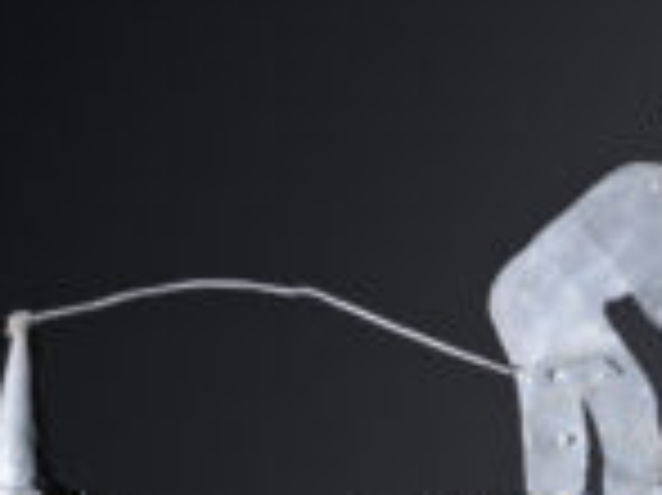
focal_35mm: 216
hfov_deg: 9.1
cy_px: 587
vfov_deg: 6.8
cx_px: 563
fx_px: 4133
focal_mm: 55
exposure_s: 1/60
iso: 200
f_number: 10
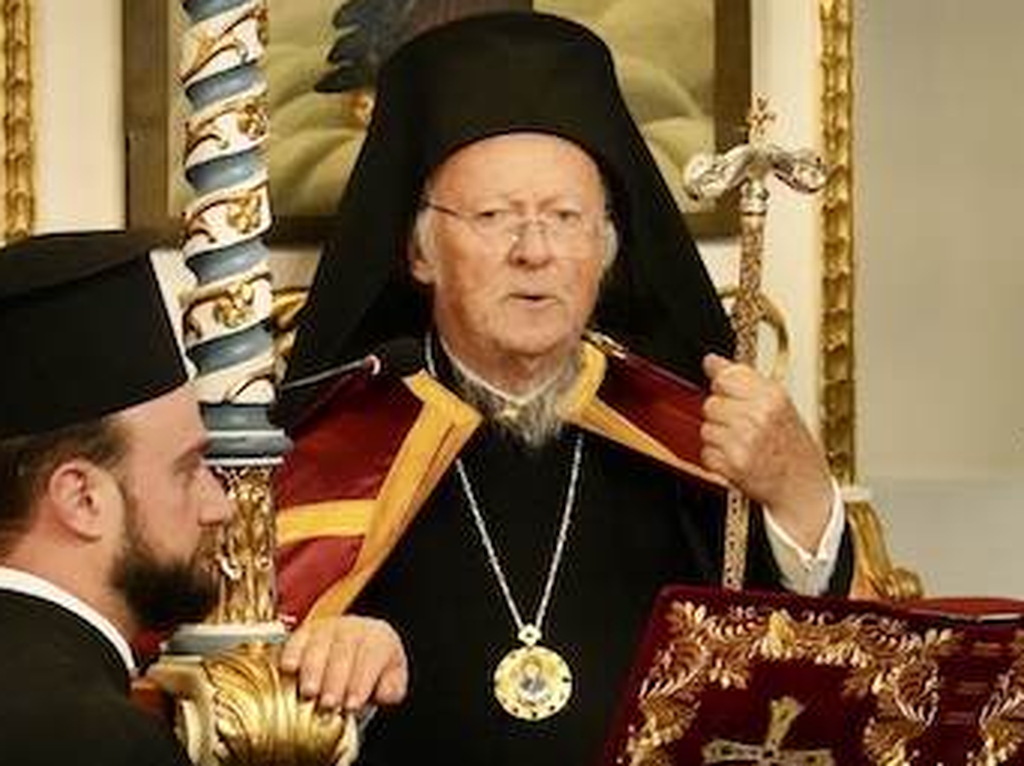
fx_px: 6533
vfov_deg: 6.7
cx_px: 608
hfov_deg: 9.0
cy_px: 645
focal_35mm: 221
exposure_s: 1/200
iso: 12800
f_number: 5.6
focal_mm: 102
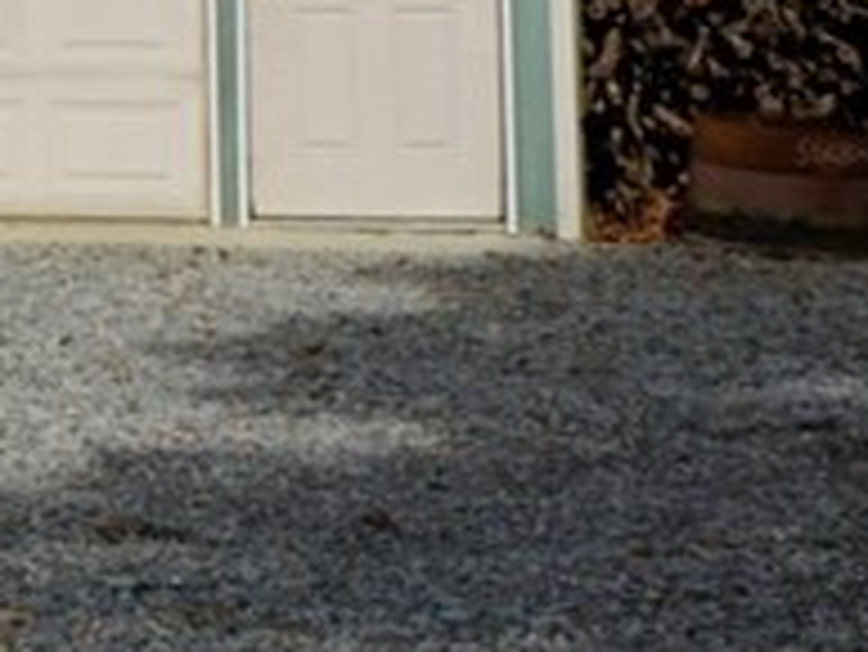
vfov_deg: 8.2
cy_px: -360
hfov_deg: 10.1
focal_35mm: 178
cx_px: -1016
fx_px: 4466
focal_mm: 33
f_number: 10
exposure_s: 1/250
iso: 100
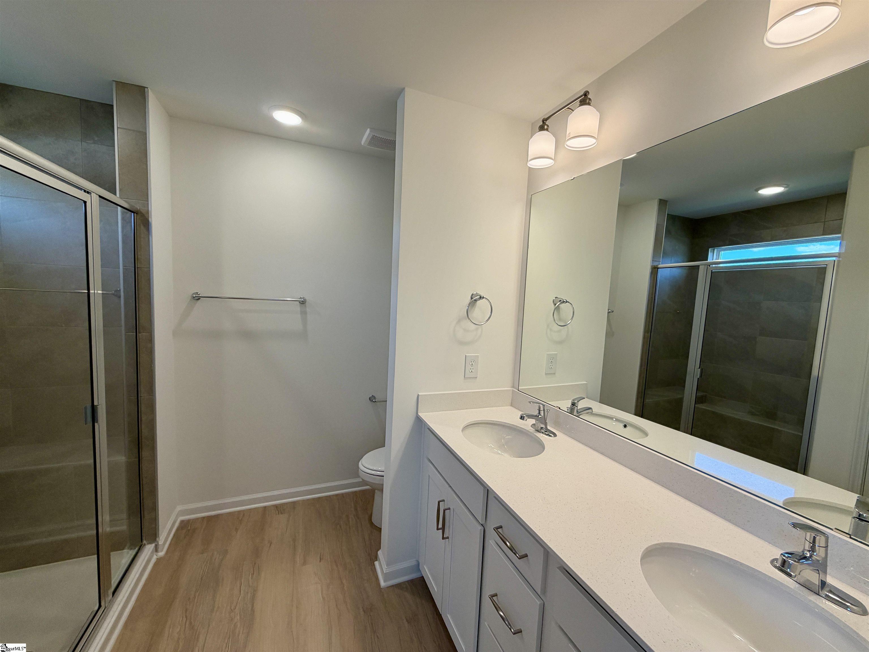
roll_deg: -1.3
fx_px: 351
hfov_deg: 102.1
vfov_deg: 85.7
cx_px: 434
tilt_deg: -4.3
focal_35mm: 14
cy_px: 326
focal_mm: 2.22
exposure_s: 1/120
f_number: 2.2
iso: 64
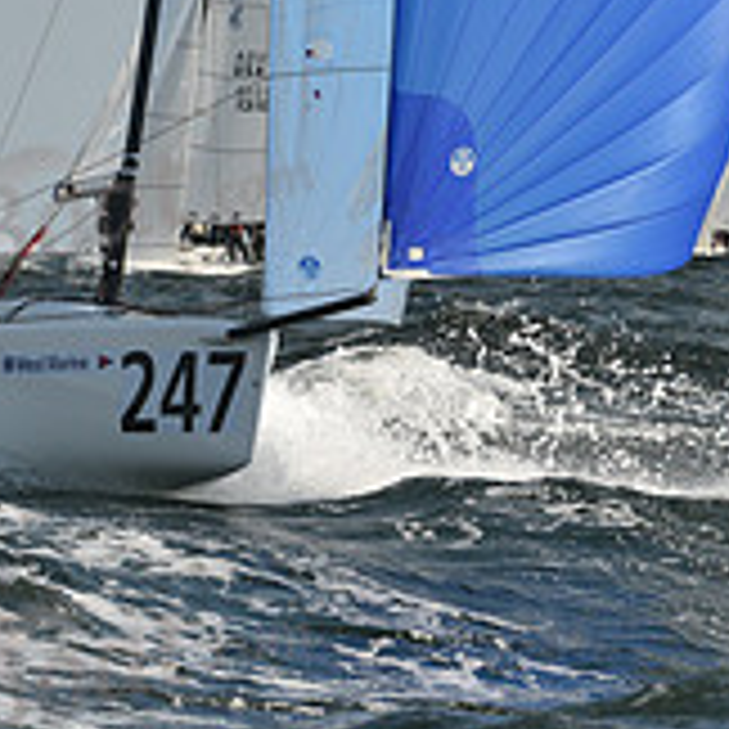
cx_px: 549
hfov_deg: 2.9
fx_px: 14463
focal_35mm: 607
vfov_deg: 2.9
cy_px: -56
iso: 320
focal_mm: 200
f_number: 7.1
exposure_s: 1/1600
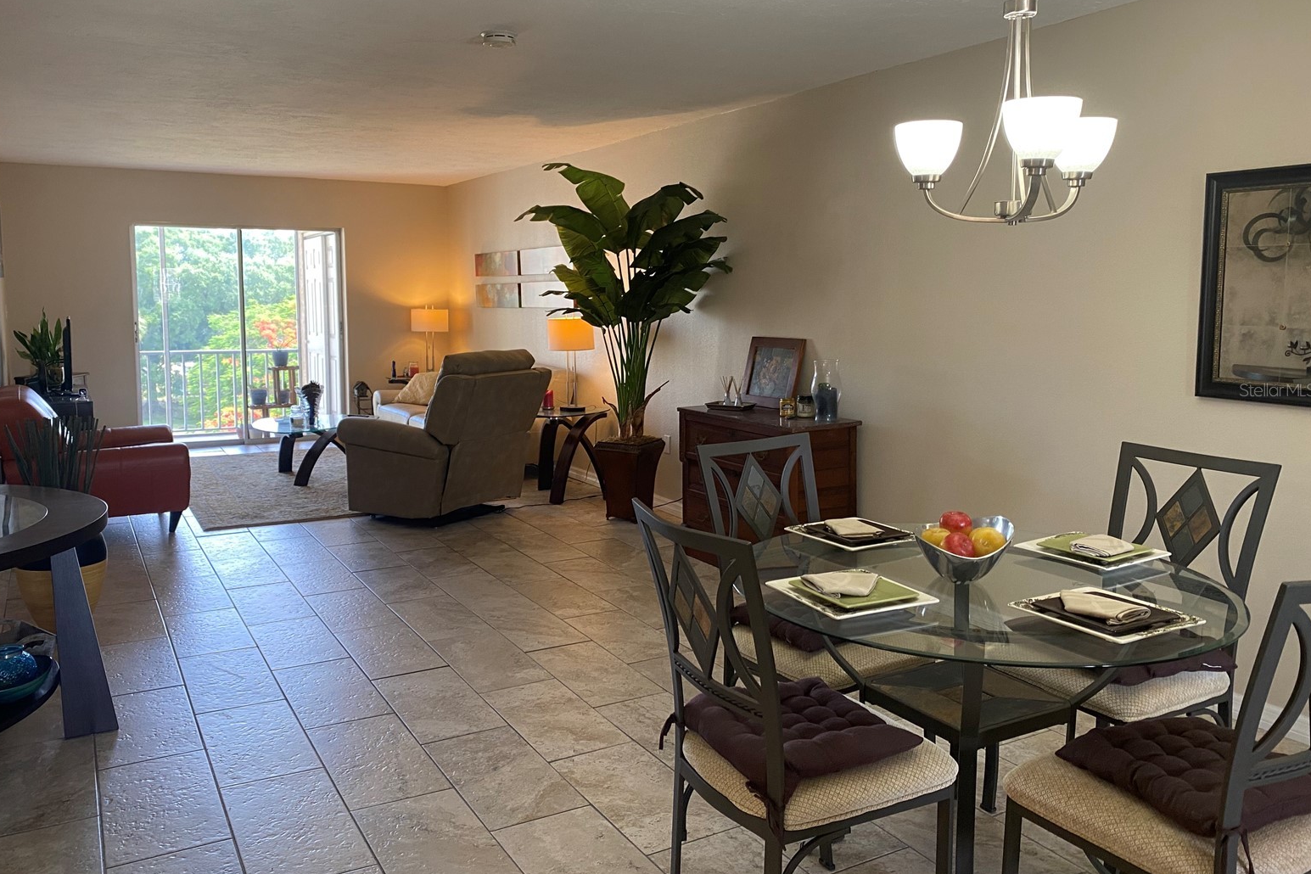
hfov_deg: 65.5
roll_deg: -1.3
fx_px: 1020
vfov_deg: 46.3
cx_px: 641
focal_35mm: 28
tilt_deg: -5.0
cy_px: 389
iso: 100
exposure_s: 1/60
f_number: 1.8
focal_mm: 4.25
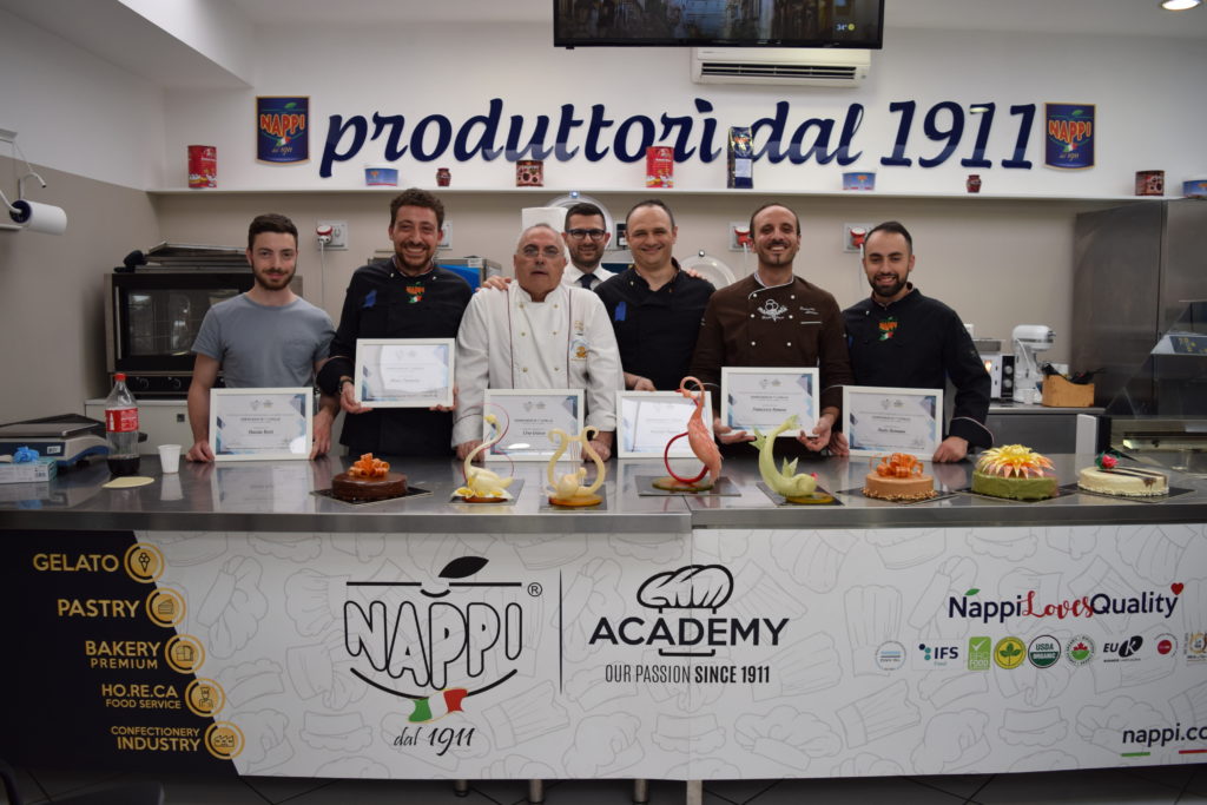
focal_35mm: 27
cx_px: 604
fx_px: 905
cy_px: 402
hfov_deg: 67.4
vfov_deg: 47.9
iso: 400
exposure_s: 1/125
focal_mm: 18
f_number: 4
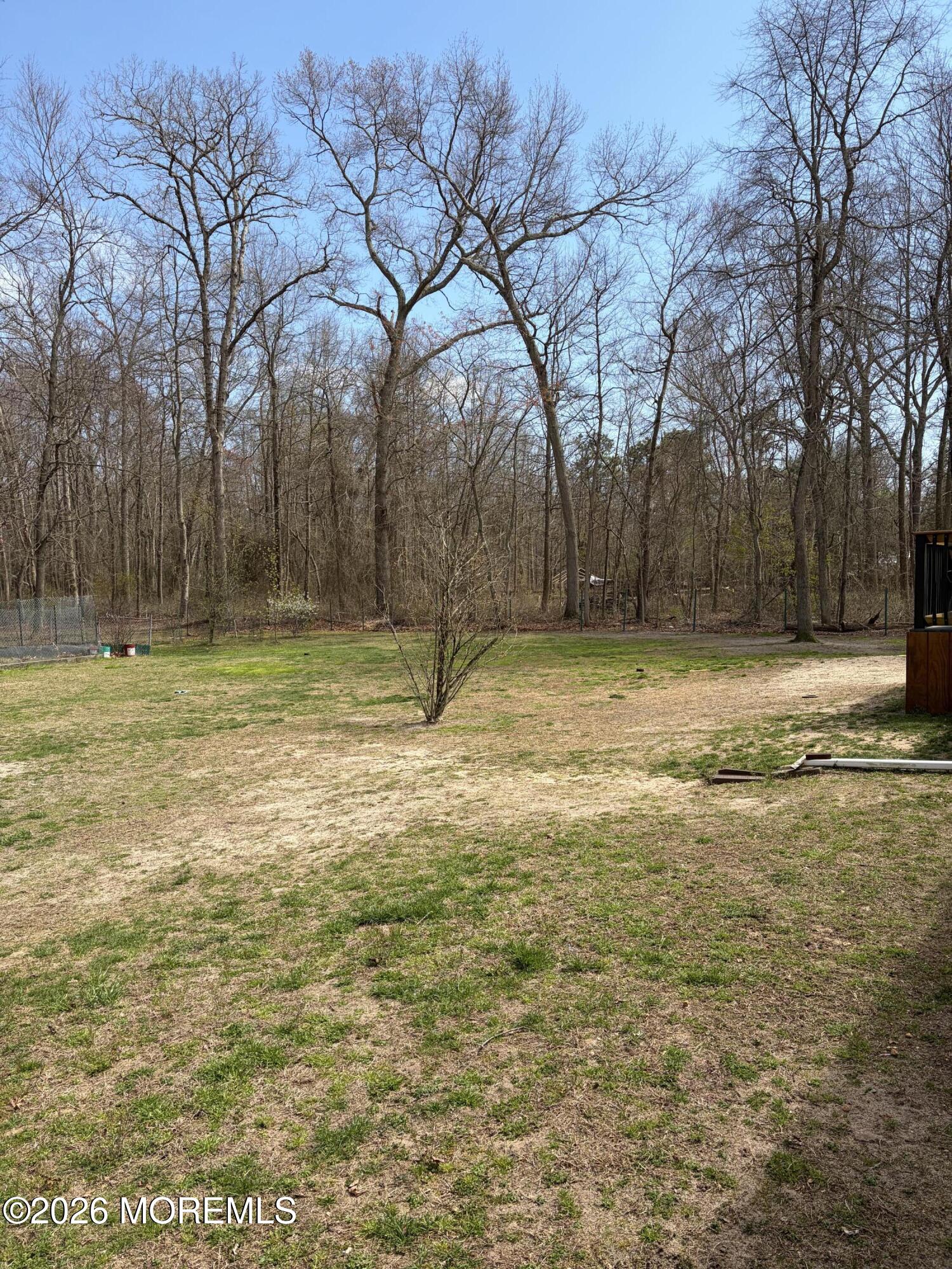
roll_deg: +0.3
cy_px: 634
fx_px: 953
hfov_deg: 53.1
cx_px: 476
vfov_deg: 67.3
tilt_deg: -4.2
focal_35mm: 26
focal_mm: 5.96
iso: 50
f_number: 1.6
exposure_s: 1/2639
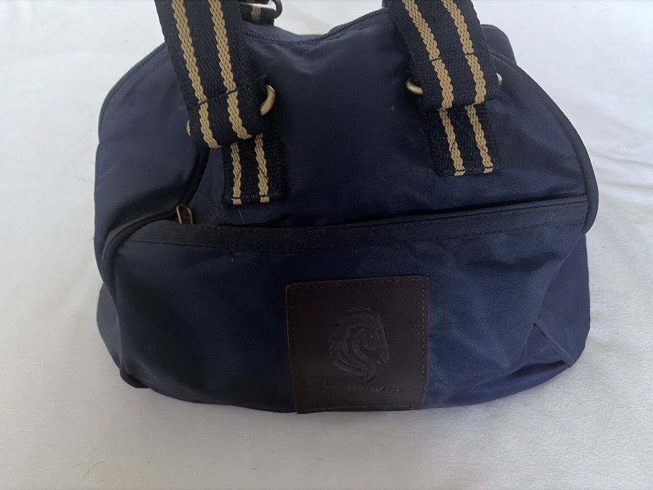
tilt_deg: -48.9
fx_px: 490
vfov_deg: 53.1
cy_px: 245
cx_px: 326
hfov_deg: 67.3
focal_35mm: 26
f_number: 1.6
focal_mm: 5.96
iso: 640
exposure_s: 1/30
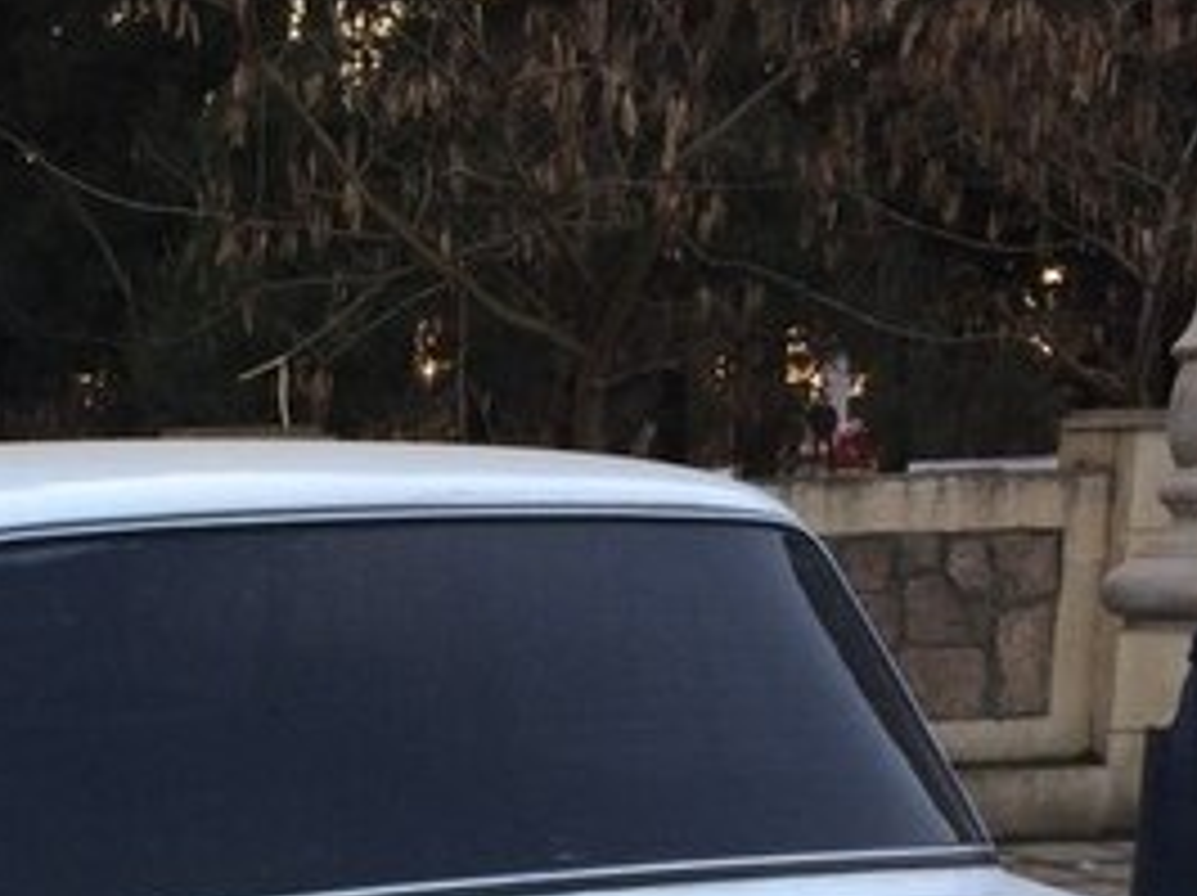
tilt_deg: -12.9
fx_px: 2487
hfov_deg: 26.1
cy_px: 1092
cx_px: 90
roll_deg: +1.0
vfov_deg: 19.2
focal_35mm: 72
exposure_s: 1/169
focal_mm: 4.15
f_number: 2.2
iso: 32
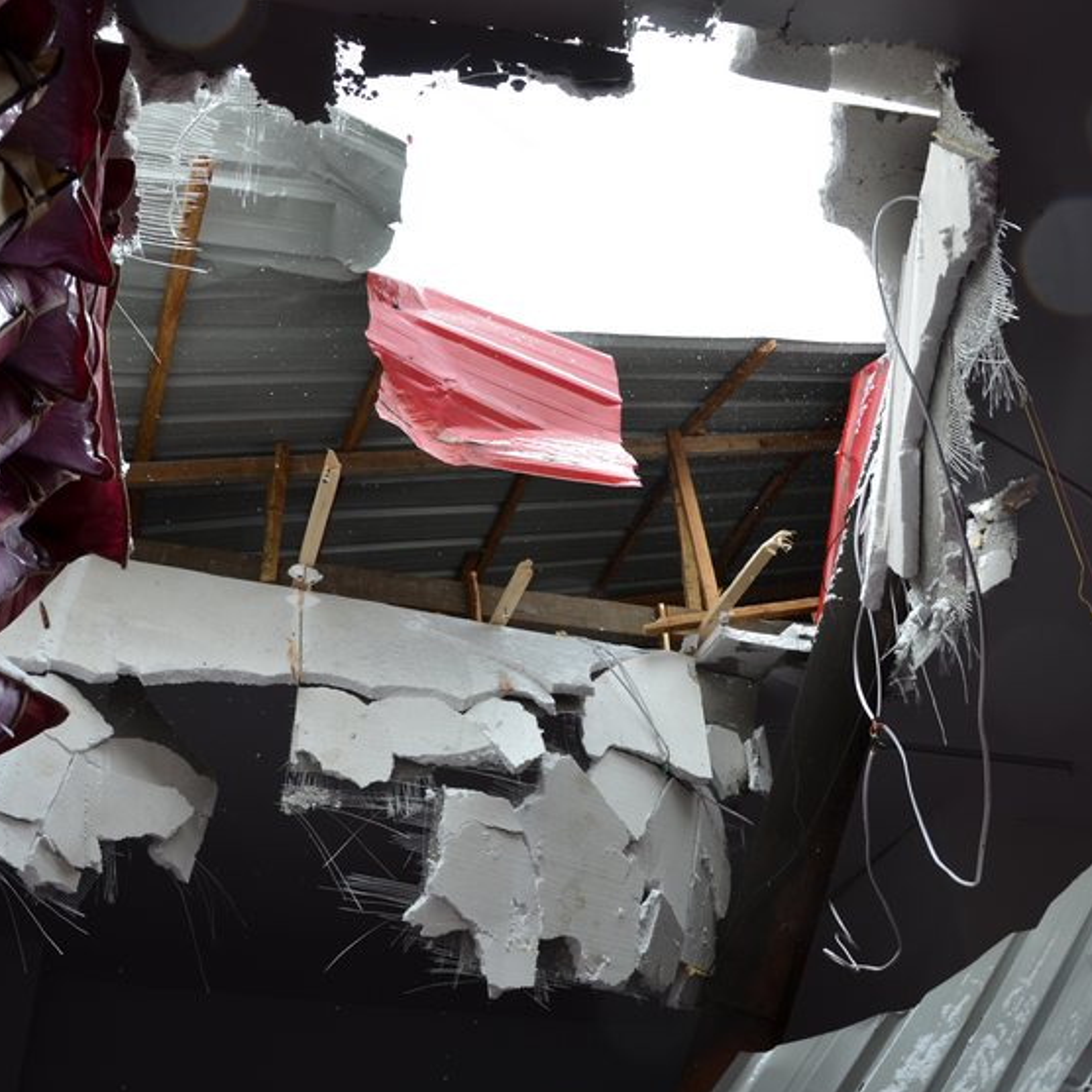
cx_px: 543
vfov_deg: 47.1
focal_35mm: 35
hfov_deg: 47.2
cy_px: 627
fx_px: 1249
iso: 200
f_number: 5.6
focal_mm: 18
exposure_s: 1/160
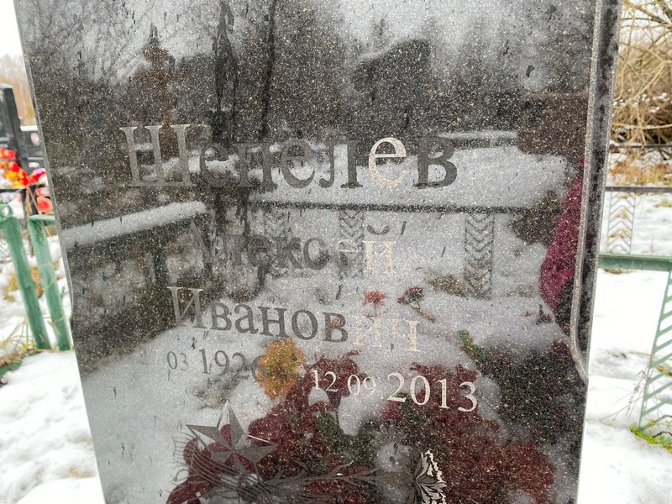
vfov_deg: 53.1
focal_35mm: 26
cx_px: 336
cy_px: 252
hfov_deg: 67.3
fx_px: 505
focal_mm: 4.25
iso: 100
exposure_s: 1/121
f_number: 1.8
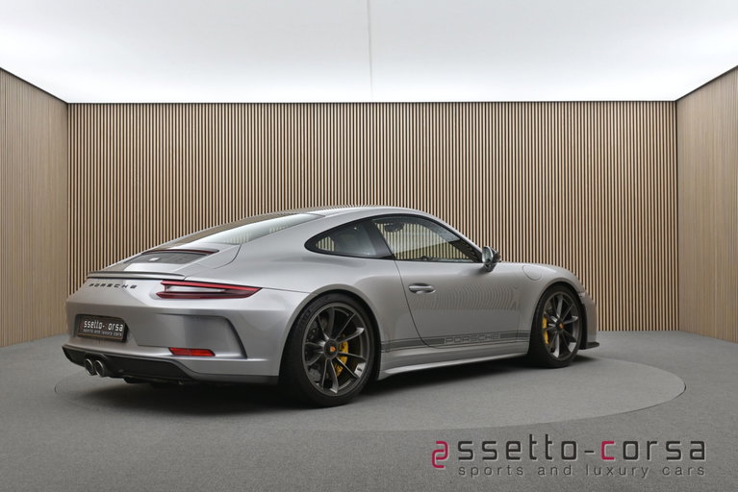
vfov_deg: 32.5
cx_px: 369
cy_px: 246
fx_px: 846
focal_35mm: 41
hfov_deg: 47.1
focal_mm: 27.5
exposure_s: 1/40
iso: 400
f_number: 4.5
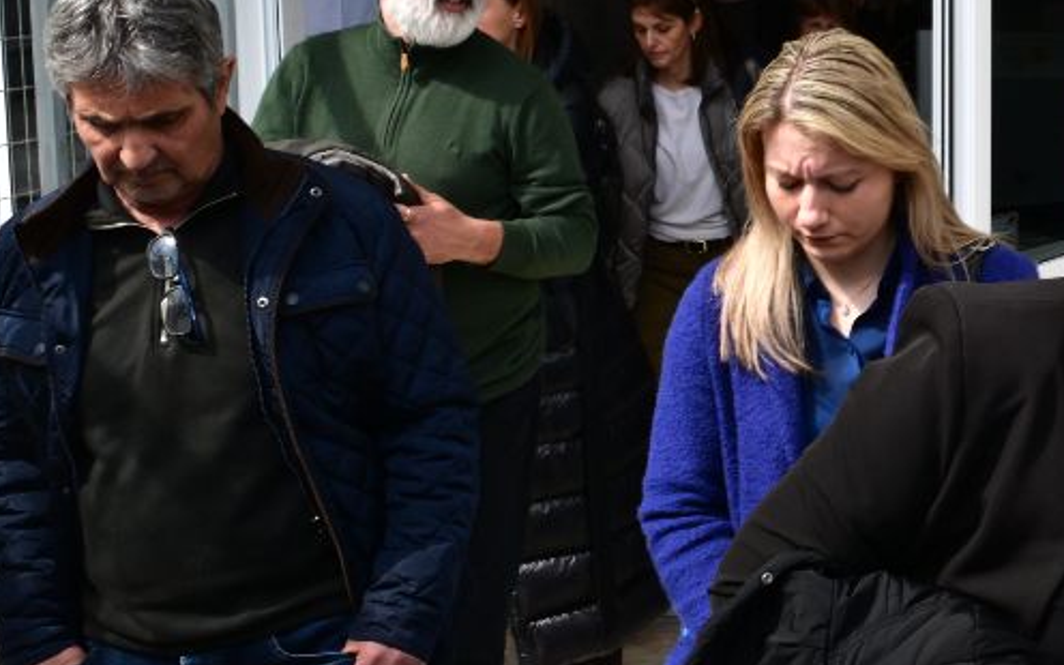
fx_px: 2146
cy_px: 219
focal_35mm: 74
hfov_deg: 26.2
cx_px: 1105
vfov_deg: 17.6
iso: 1000
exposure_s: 1/500
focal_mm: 30
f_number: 14
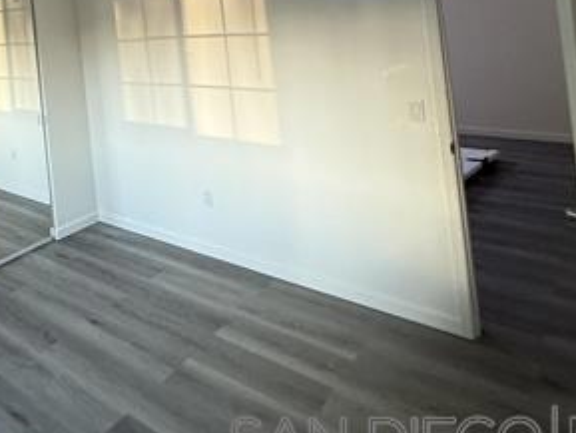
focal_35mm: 31
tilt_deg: +0.7
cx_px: 70
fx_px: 516
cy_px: 4
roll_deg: +4.8
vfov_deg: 40.1
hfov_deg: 52.1
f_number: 2.2
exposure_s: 1/99
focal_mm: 2.22
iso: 250
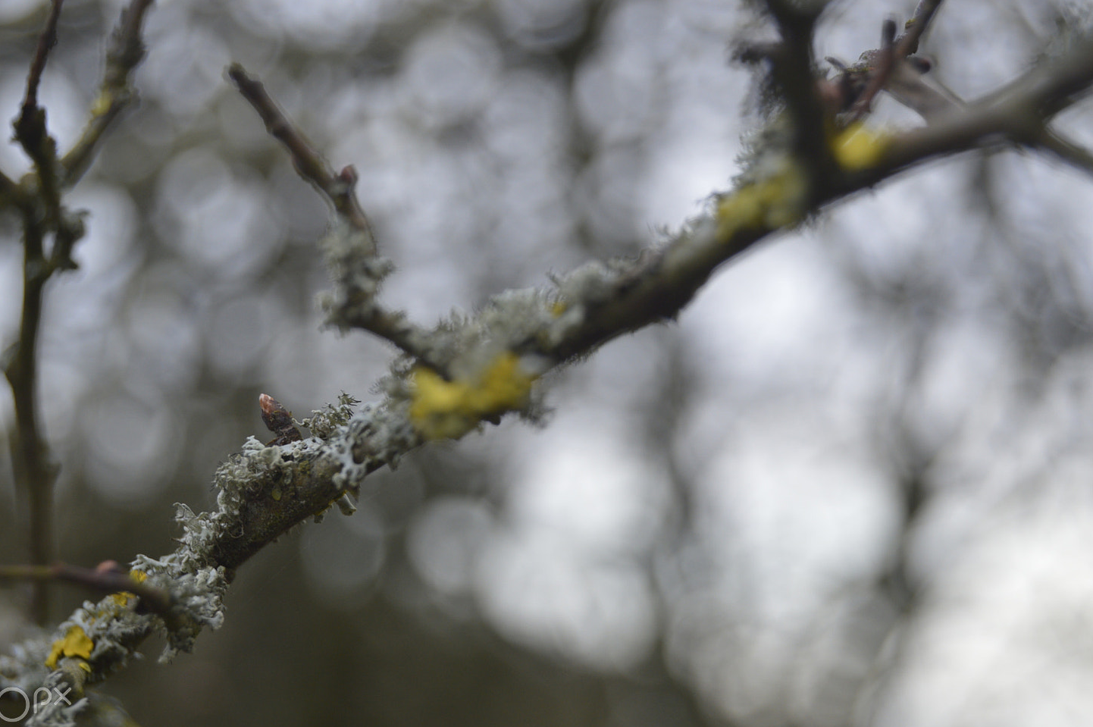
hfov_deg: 22.3
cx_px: 490
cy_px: 401
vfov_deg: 14.9
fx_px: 2777
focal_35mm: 92
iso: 320
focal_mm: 55
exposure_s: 1/125
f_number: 5.6
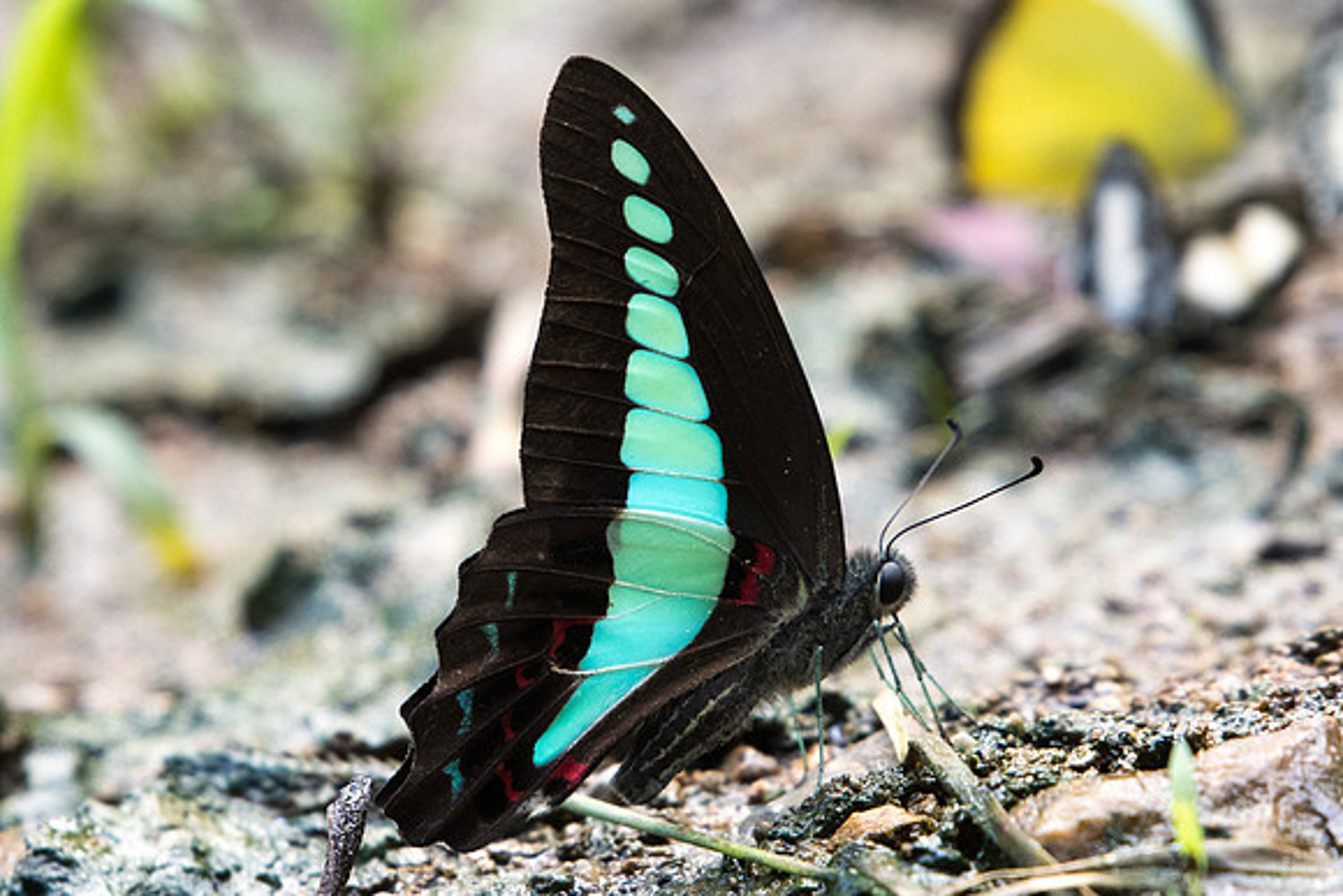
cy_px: 241
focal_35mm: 881
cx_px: 775
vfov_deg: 1.6
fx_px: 32879
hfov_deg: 2.3
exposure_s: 1/250
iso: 800
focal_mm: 400
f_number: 7.1
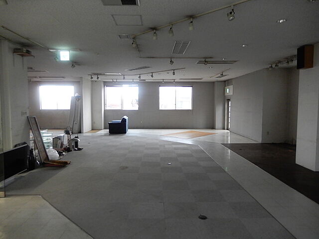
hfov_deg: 71.6
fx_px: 221
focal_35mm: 24
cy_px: 120
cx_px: 160
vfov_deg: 56.8
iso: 400
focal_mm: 4.3
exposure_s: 1/25
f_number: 3.4
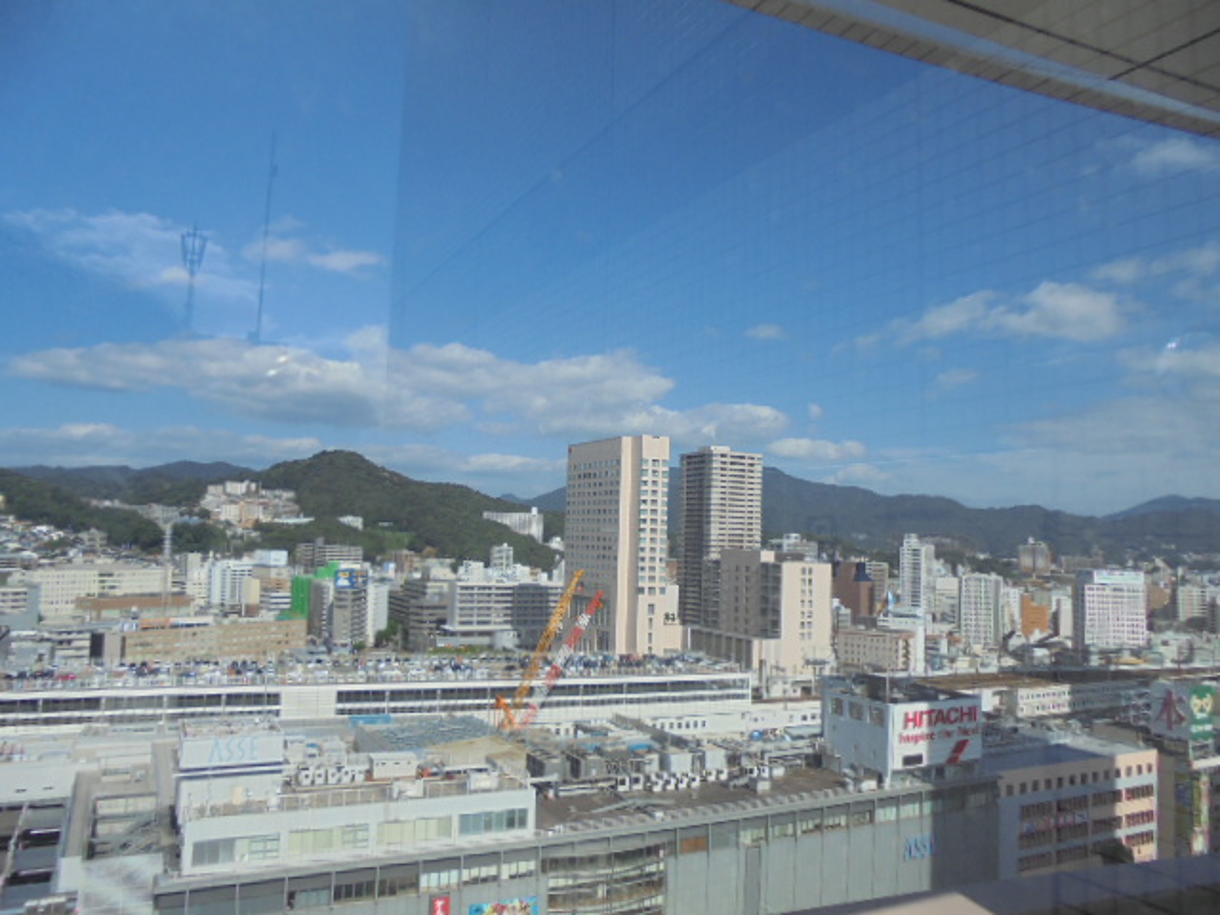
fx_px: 916
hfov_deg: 67.3
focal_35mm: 26
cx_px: 610
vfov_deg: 53.1
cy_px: 458
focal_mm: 4.6
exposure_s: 1/200
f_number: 11.5
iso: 100
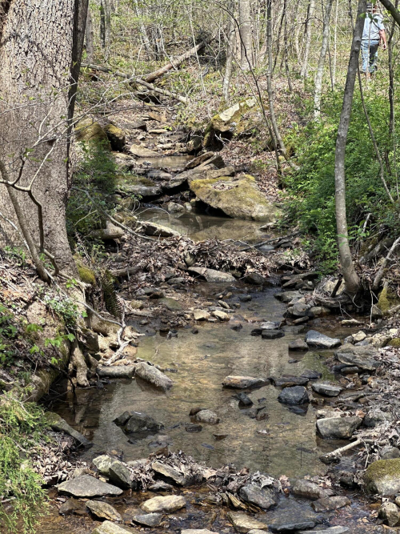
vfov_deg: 25.3
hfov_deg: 19.1
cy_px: 267
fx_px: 1187
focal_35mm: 77
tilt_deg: -8.6
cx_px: 200
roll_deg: +0.1
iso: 25
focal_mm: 9
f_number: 2.8
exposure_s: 1/121
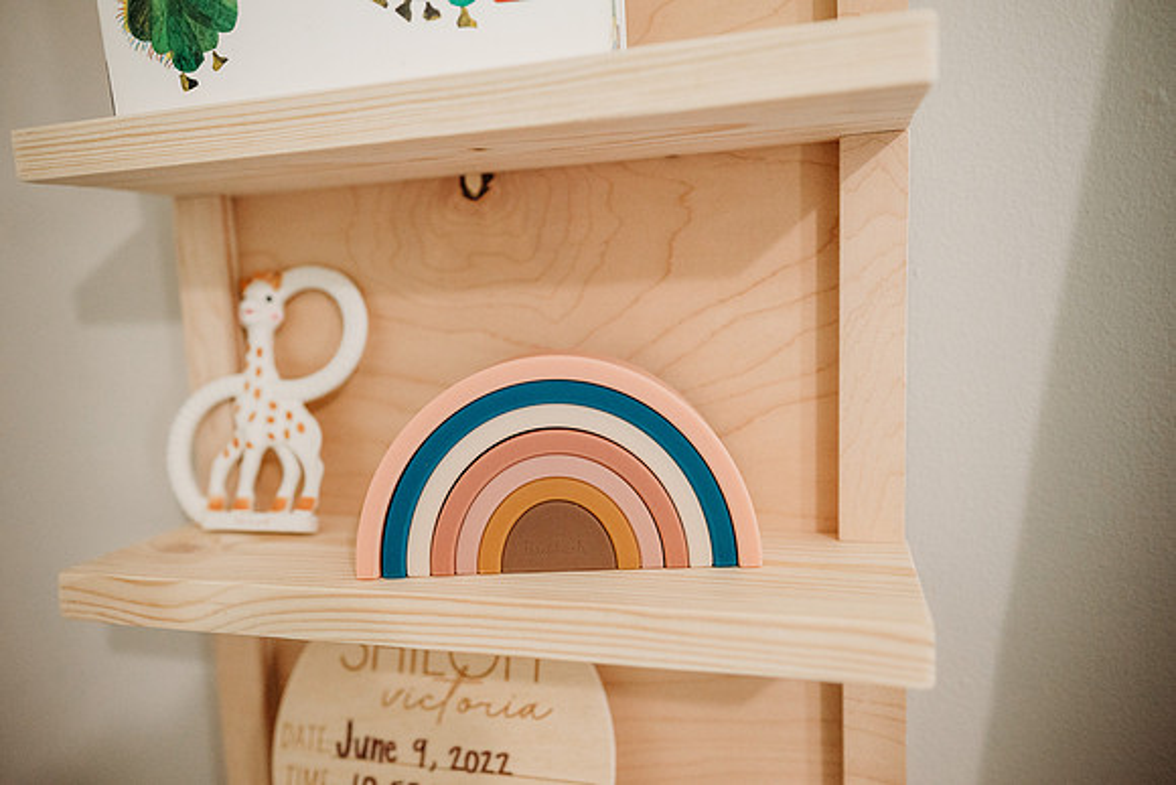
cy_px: 392
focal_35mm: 24
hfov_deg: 73.7
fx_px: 784
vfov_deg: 53.2
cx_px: 588
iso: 2000
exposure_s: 1/200
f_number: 2.5
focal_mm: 24
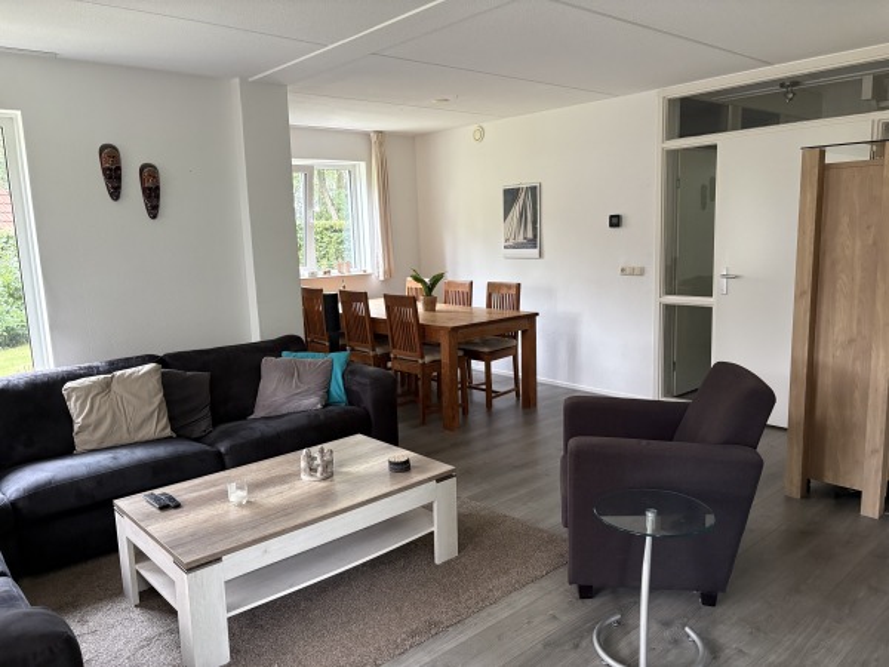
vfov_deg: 53.1
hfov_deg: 67.3
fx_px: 668
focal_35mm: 26
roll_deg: +2.2
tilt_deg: -9.8
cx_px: 444
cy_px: 334
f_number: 1.6
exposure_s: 1/60
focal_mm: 5.96
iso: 320
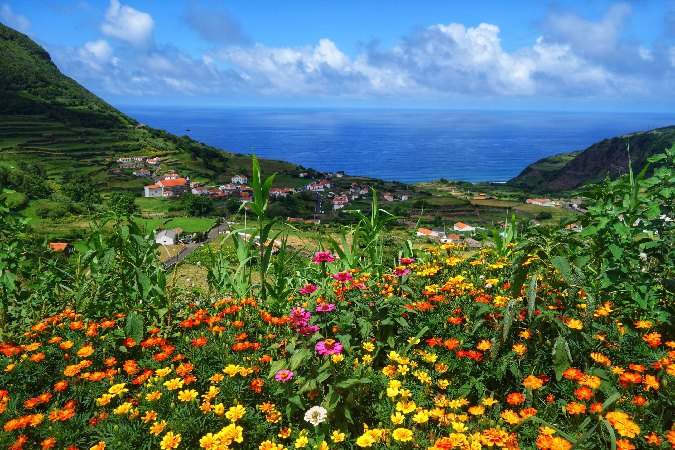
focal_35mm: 28
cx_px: 338
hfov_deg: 65.5
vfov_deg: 46.4
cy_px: 225
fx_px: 525
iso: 125
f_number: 5.6
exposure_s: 1/640
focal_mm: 10.4
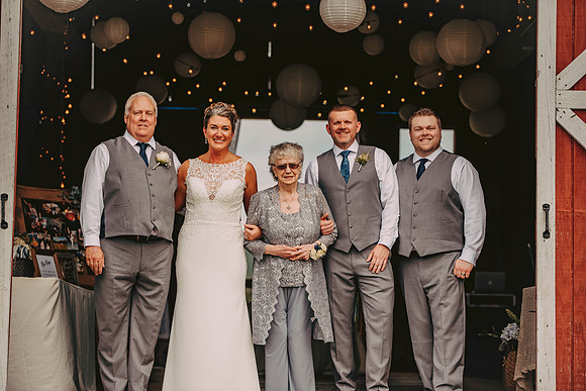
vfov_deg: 11.8
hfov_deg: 17.6
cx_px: 293
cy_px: 196
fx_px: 1889
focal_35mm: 116
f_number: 2.8
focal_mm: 116
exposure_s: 1/2500
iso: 200
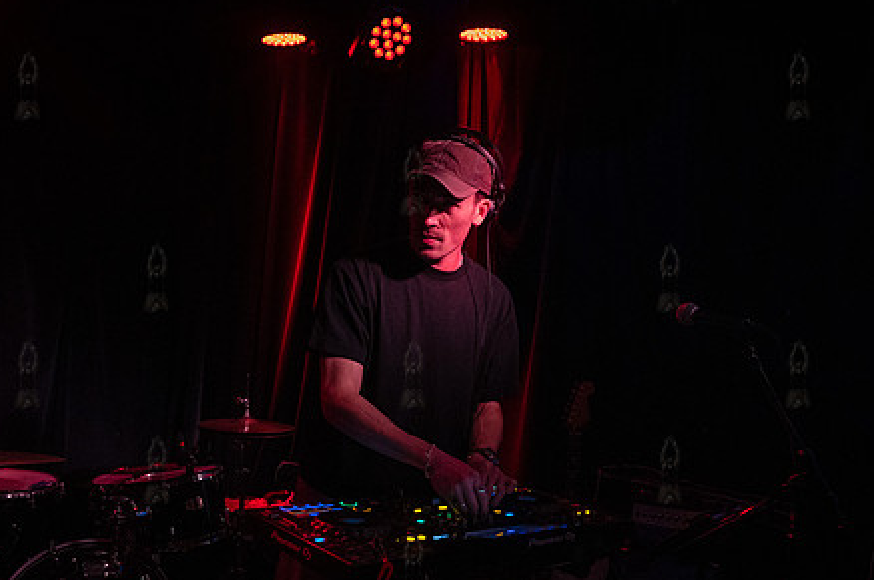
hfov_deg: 55.7
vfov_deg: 38.5
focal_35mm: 34
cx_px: 388
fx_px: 825
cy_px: 372
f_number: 3.5
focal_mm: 24
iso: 12800
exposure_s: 1/320
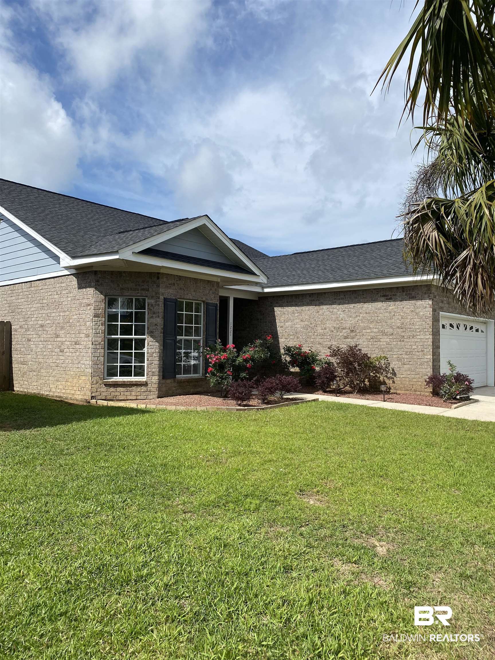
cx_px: 248
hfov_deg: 53.1
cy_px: 330
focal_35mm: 26
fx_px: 496
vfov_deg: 67.3
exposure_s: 1/3731
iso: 32
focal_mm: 4.25
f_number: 1.8
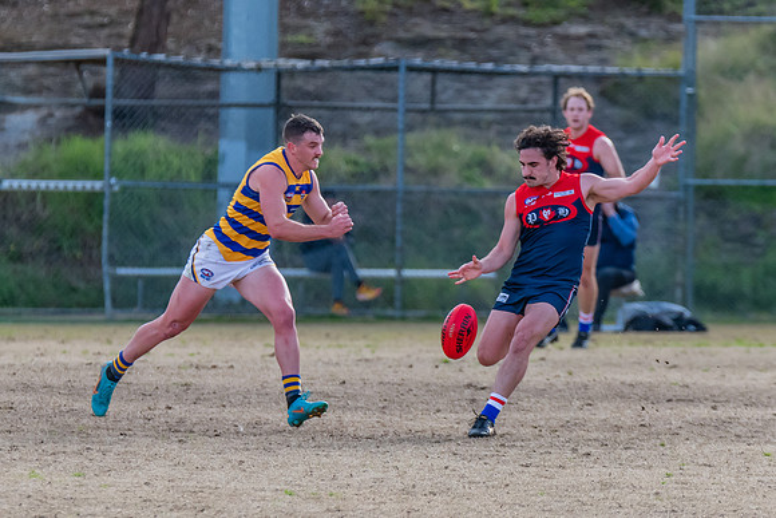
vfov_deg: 1.9
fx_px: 15743
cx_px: 404
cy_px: 242
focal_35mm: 730
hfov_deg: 2.8
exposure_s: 1/1600
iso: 1100
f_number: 6
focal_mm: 400
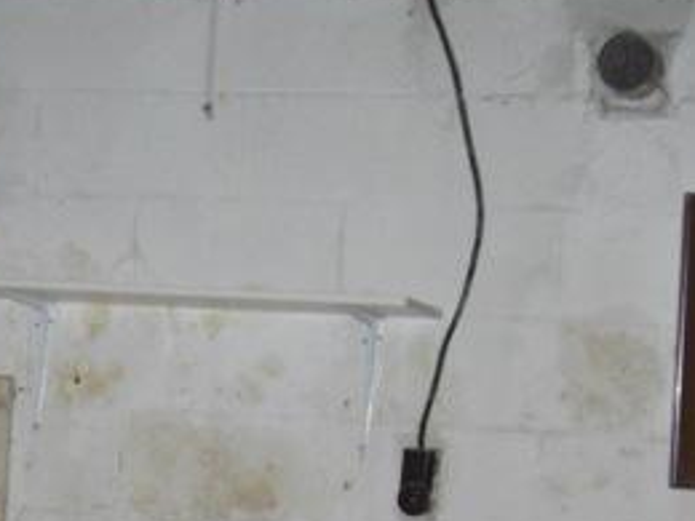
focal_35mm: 117
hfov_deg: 16.5
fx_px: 2349
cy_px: 655
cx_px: 5
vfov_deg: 12.3
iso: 200
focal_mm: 6.2
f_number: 2.7
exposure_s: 1/60
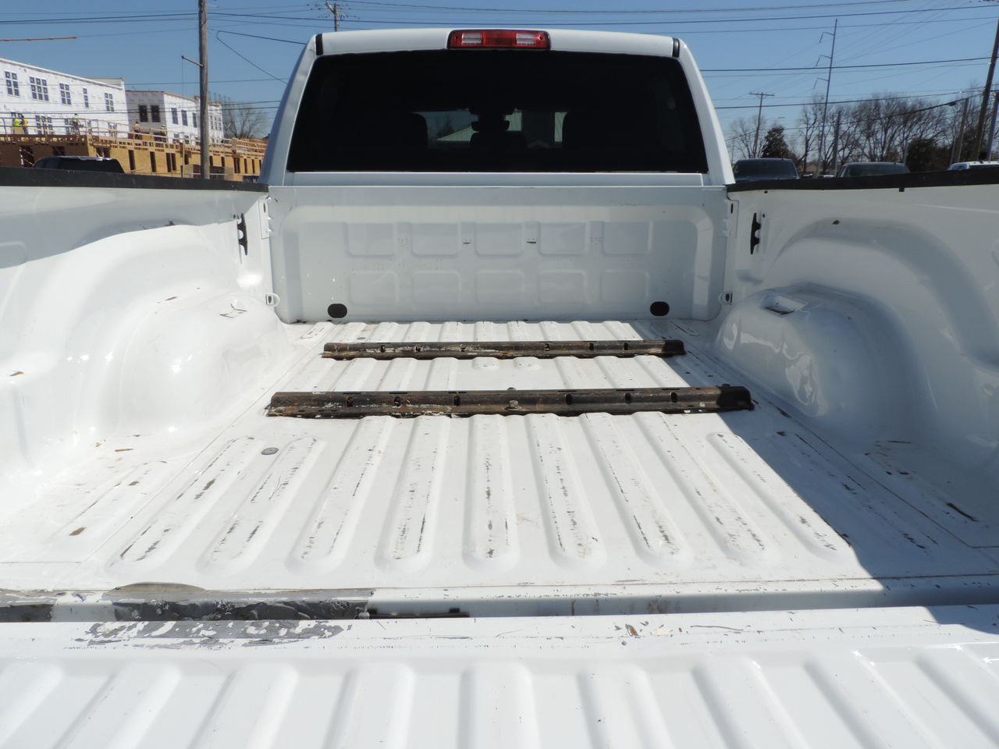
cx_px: 500
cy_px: 374
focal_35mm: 24
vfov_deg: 56.8
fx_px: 693
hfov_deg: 71.6
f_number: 4.2
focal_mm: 4.3
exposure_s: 1/1600
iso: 80
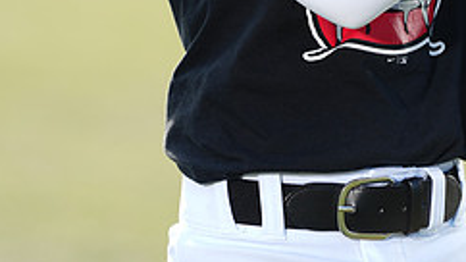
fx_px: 6202
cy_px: -216
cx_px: 332
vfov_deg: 2.4
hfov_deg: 4.3
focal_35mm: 502
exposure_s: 1/250
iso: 64
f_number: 4.5
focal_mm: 200
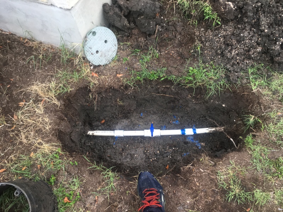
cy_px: 106
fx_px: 237
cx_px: 142
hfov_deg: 61.7
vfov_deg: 48.2
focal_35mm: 29
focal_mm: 4.15
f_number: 2.2
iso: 40
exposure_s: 1/120
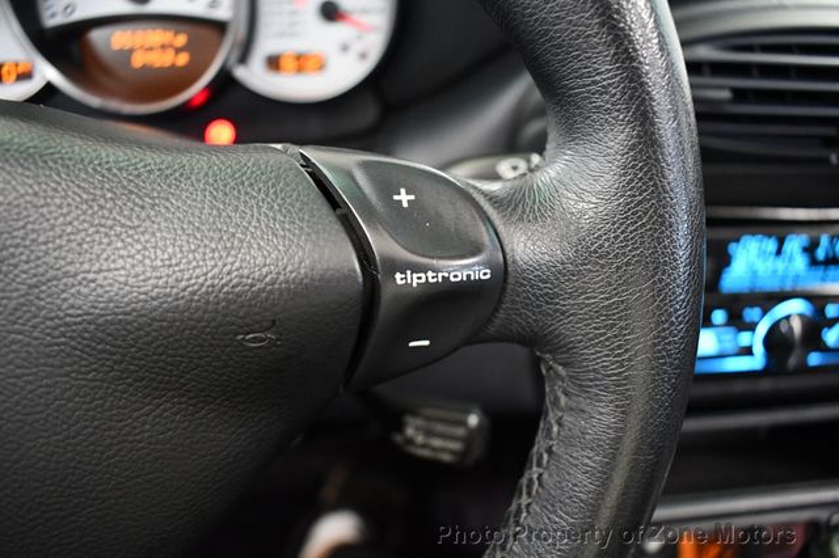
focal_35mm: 27
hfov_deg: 67.4
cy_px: 279
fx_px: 629
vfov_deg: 47.9
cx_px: 420
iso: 4000
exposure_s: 1/60
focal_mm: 18
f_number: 3.5
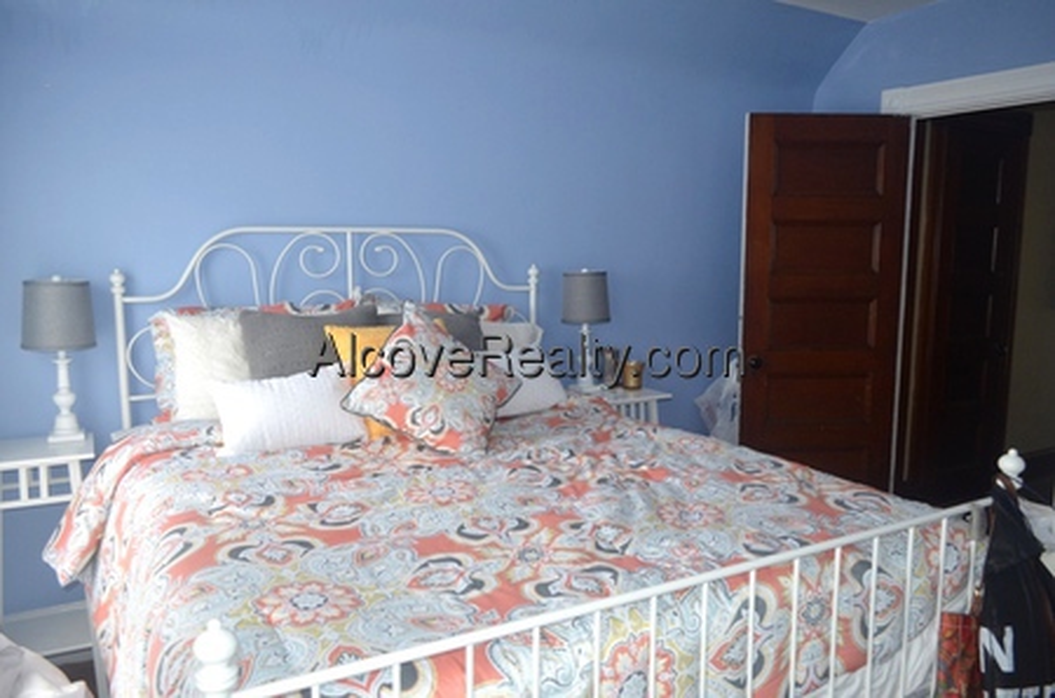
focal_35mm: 27
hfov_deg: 67.5
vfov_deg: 47.7
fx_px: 790
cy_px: 349
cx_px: 528
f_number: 3.5
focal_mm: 18
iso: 900
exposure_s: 1/60
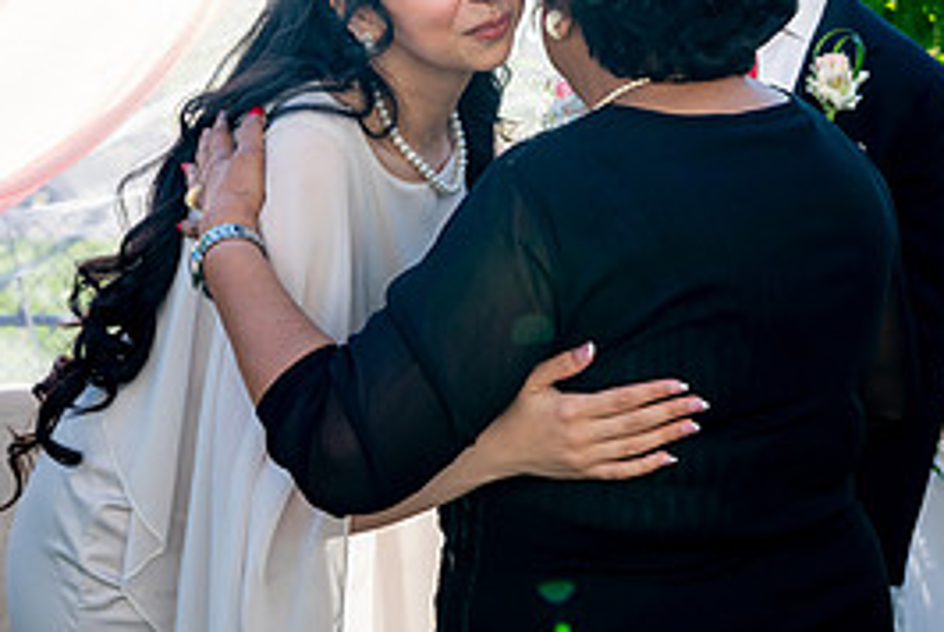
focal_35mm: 61
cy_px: 137
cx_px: 511
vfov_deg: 22.1
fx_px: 1601
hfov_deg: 32.8
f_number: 3.5
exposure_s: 1/500
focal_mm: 28
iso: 200
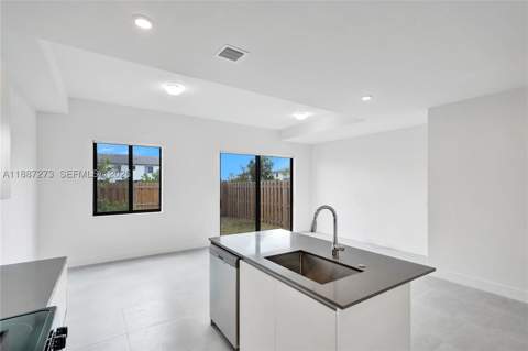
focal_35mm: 16
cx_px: 264
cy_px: 176
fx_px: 234
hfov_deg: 96.8
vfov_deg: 73.6
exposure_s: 1/160
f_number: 4
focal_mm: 16
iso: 320
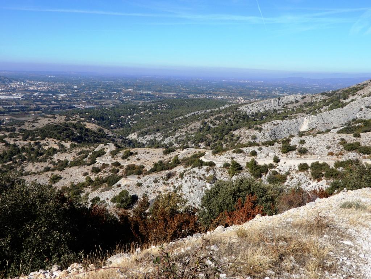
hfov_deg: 52.6
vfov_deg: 40.7
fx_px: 375
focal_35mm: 35
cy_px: 140
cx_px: 186
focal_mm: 6.2
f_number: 4
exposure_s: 1/1000
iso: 80
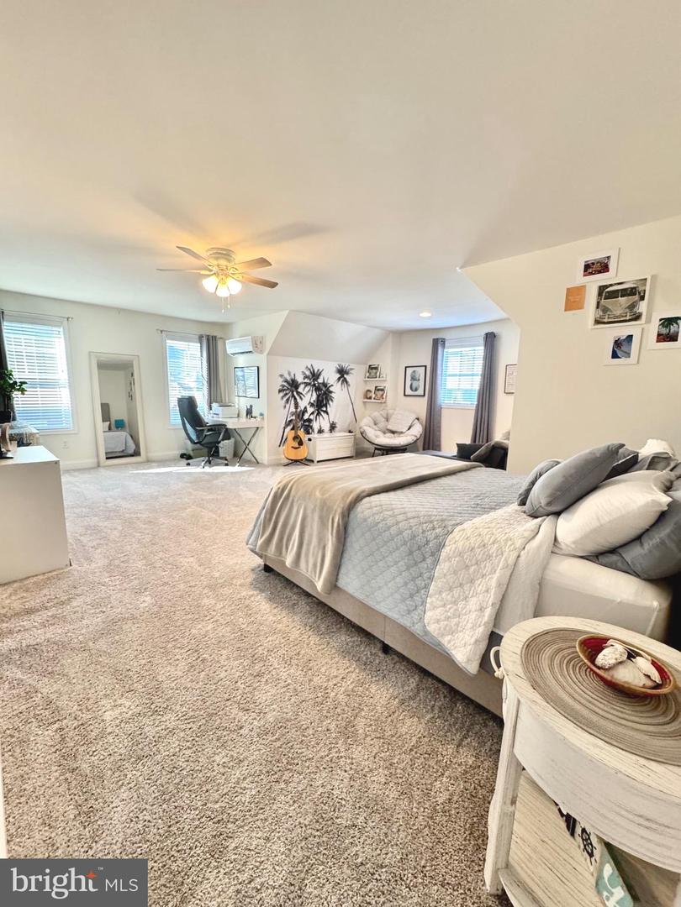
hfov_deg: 85.7
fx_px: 367
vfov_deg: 102.1
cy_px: 454
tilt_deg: -10.2
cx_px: 340
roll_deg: -1.6
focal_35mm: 14
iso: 320
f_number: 2.2
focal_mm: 2.22
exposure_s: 1/60
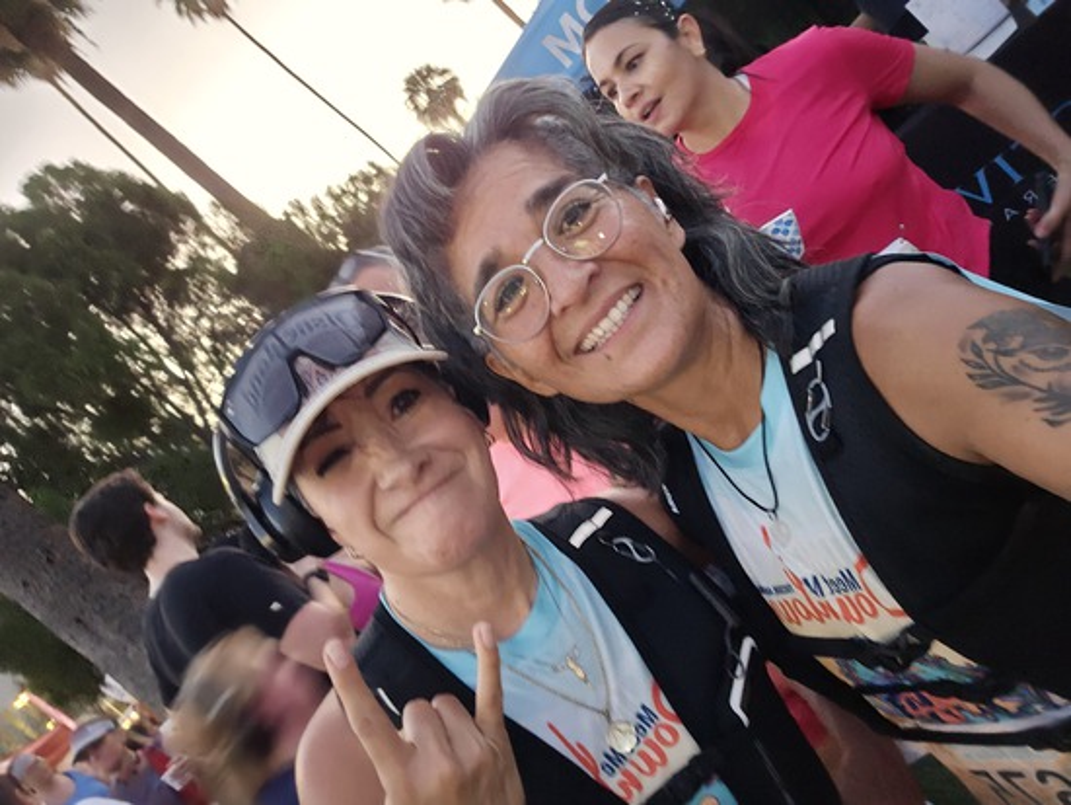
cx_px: 536
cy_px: 402
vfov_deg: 54.9
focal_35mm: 25
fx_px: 774
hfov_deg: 69.4
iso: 1250
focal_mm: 3.3
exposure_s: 1/15
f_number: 2.2
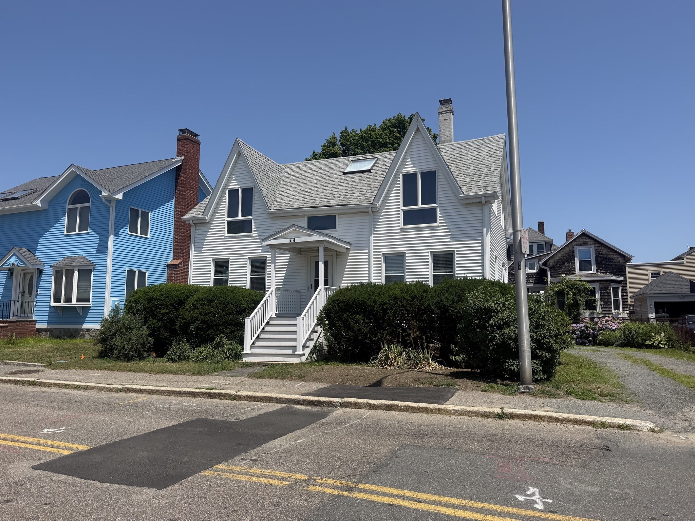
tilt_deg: +6.3
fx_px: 482
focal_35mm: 24
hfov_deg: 71.6
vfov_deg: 56.8
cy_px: 260
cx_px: 348
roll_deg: +0.4
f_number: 1.78
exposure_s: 1/5714
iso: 80
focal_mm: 6.76
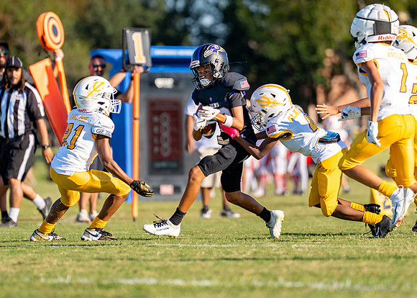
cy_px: 153
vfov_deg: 3.9
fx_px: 4381
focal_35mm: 370
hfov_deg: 5.5
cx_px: 218
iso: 160
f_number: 2.8
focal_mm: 200
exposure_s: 1/4000
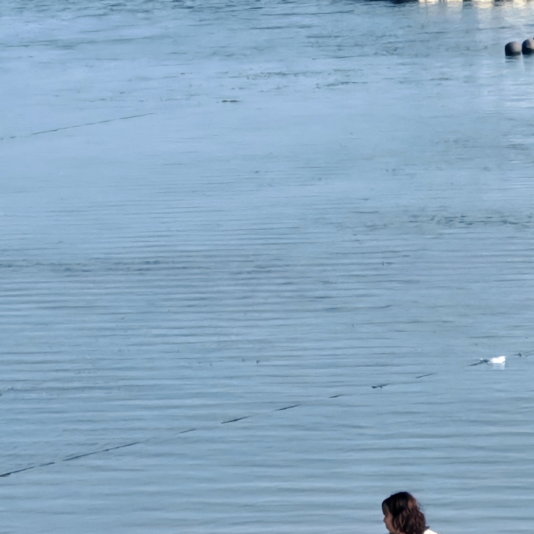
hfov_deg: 3.9
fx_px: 7767
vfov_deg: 3.9
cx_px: 282
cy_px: 309
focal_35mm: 445
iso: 50
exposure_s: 1/220
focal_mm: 8.67
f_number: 2.4
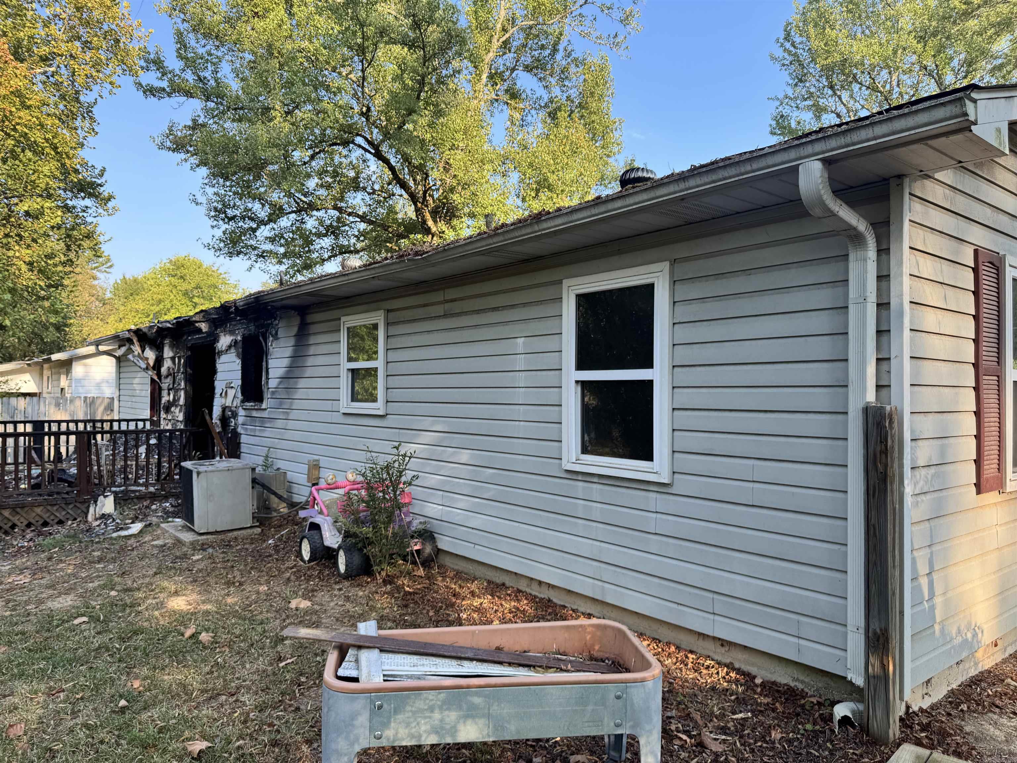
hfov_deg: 71.6
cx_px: 508
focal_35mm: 24
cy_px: 382
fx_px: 705
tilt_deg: +1.2
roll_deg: -1.3
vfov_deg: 56.8
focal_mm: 6.76
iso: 80
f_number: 1.78
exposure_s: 1/539
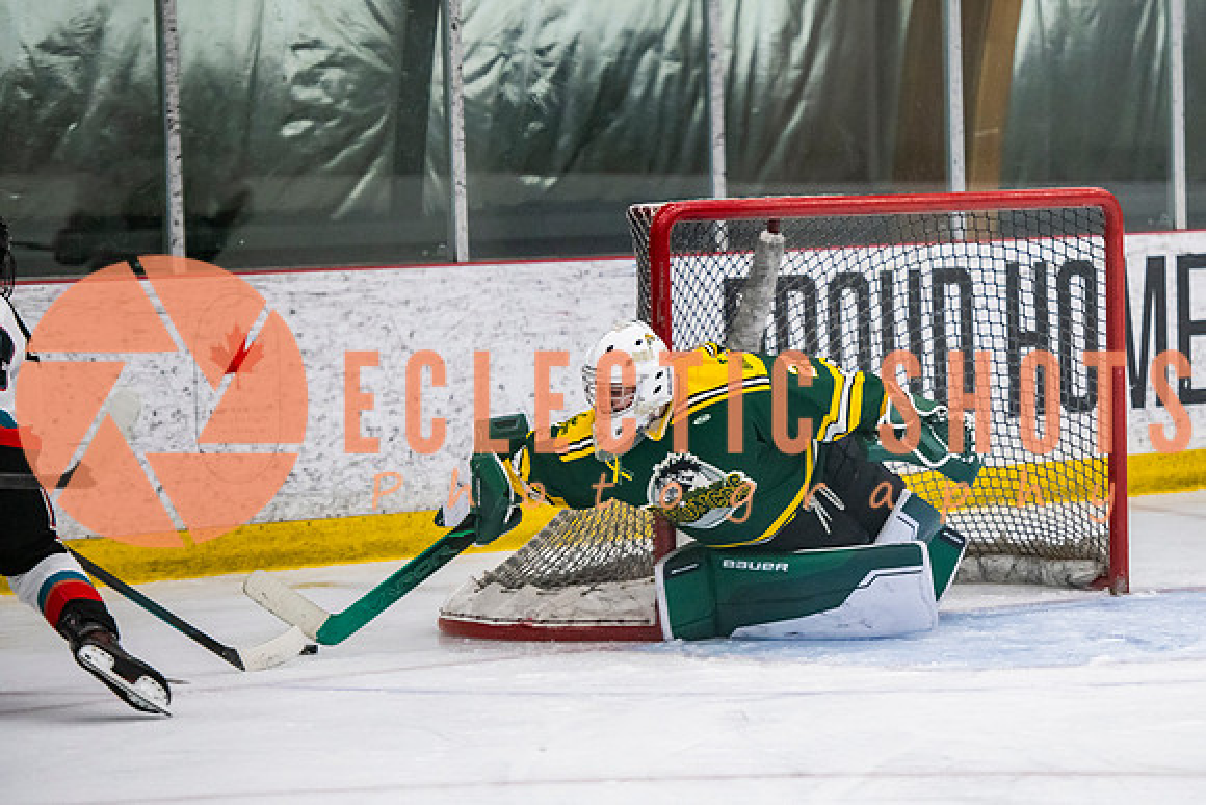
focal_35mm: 192
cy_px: 371
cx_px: 856
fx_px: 6442
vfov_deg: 7.1
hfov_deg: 10.7
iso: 2500
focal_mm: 135
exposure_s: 1/640
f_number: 3.2
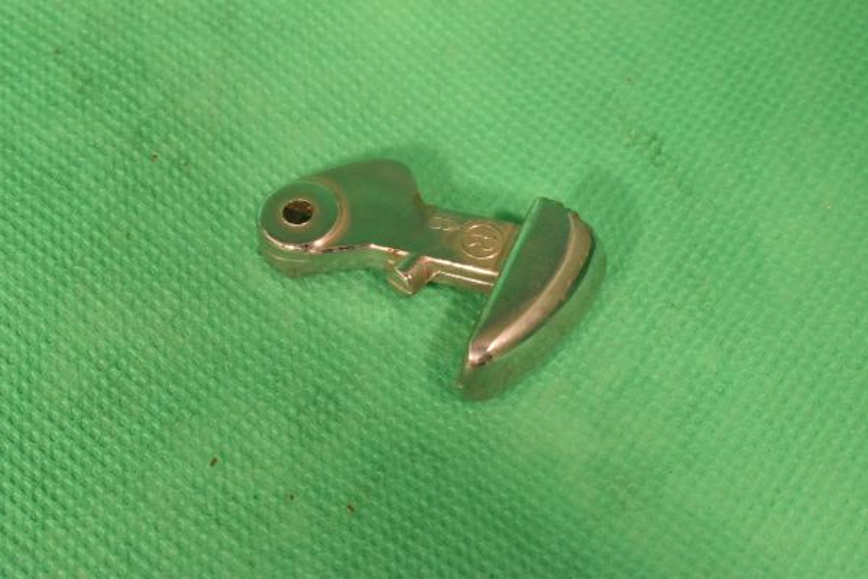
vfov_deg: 16.6
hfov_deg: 24.6
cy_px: 290
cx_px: 434
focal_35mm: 82
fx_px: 1989
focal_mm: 55
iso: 5600
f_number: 20
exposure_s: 1/100
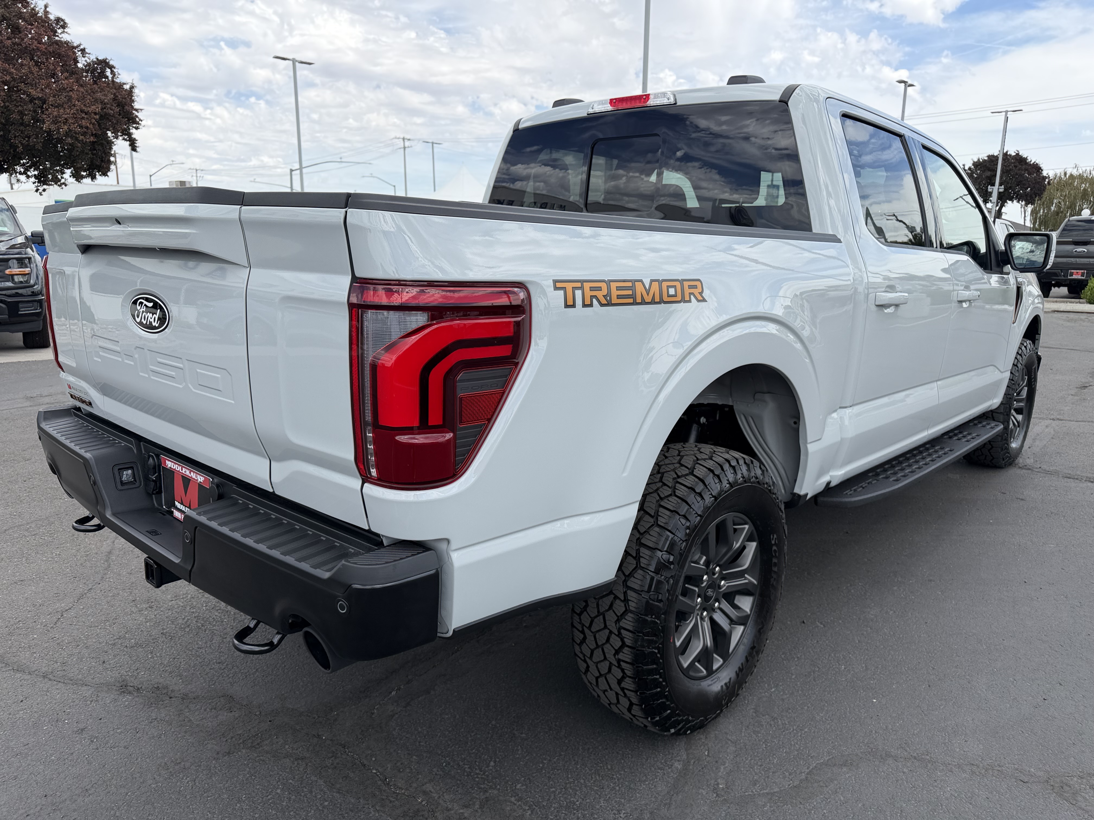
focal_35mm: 24
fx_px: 758
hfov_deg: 71.6
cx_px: 547
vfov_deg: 56.8
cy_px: 410
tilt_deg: -12.5
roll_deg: +0.2
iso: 80
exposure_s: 1/2703
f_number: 1.78
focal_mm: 6.76
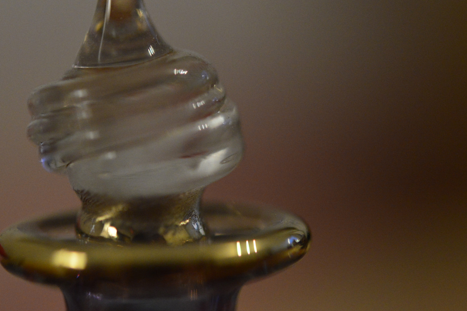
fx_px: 1659
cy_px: 96
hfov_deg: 16.0
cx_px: 226
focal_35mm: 128
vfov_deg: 10.7
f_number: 4
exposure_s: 1/80
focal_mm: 60
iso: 2000
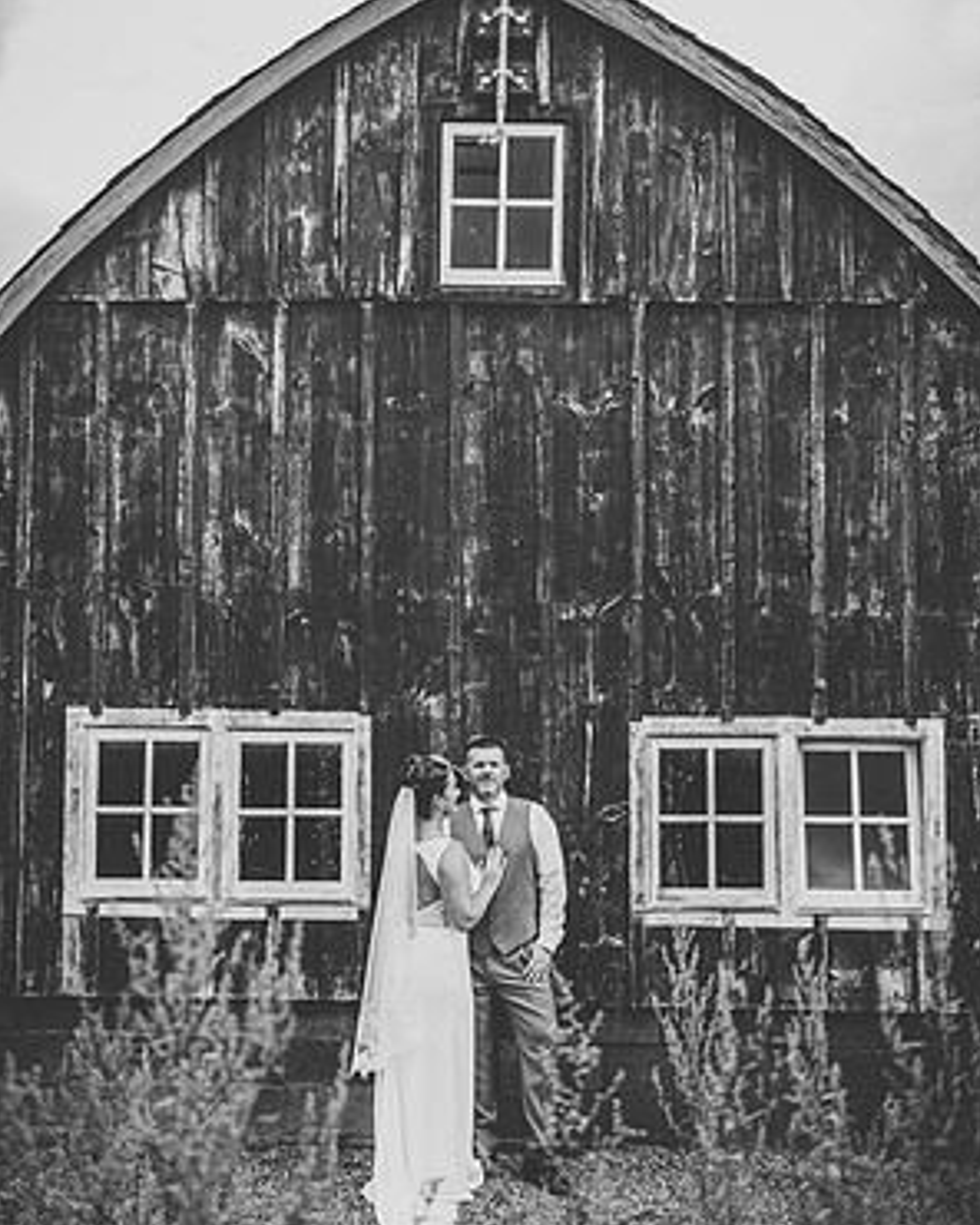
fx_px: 1740
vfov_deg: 38.8
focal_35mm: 48
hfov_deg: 31.5
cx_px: 490
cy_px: 603
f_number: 2.8
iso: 250
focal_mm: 42
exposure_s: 1/500
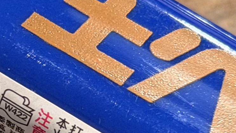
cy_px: 117
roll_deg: +0.9
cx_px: -10
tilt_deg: -40.6
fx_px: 1771
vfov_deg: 4.3
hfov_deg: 7.6
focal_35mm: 283
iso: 250
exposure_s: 1/40
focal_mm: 6.76
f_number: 1.78
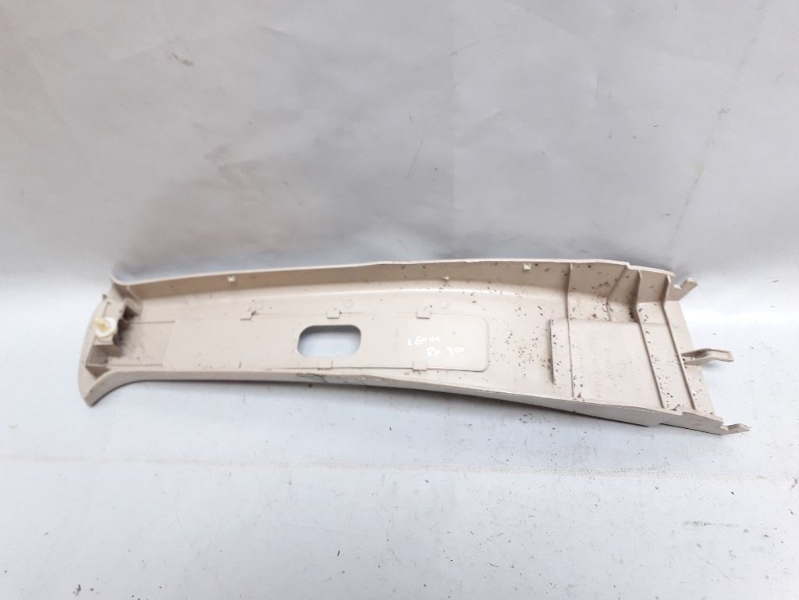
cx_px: 400
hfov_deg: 65.3
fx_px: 623
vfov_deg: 51.4
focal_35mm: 27
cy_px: 300
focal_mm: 3.6
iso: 160
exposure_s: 1/50
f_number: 1.9
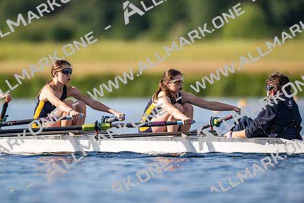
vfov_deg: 2.3
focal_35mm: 600
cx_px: 152
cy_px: 102
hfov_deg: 3.4
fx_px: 5068
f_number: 4
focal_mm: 600
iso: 280
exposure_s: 1/2500
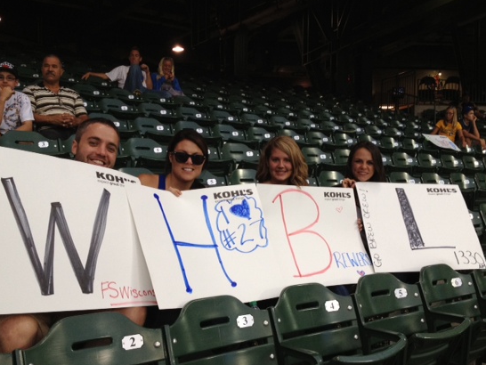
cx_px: 240
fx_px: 576
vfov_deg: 35.1
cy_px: 207
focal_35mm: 41
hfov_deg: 45.8
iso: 100
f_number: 2.4
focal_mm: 4.28
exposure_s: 1/120
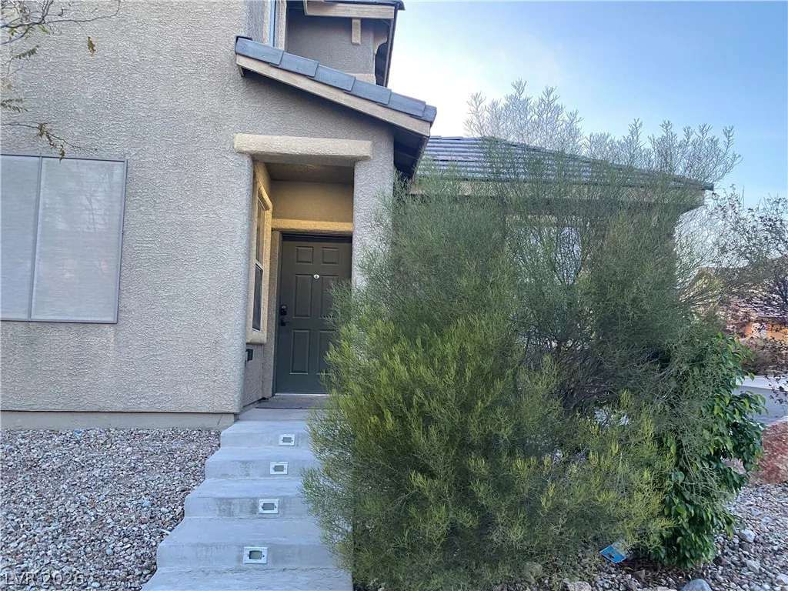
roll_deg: -0.8
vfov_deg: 53.1
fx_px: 592
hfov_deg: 67.3
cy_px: 296
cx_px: 394
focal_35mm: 26
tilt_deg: +3.6
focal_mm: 4.25
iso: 160
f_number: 1.8
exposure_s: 1/60
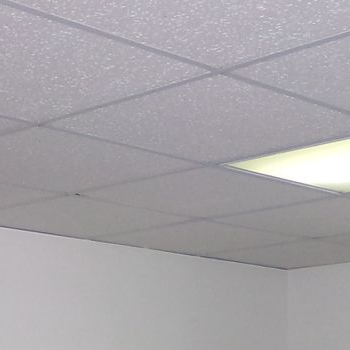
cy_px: 584
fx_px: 1201
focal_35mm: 105
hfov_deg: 16.6
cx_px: 194
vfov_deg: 14.9
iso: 200
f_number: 3.2
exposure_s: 1/34
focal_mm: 4.7
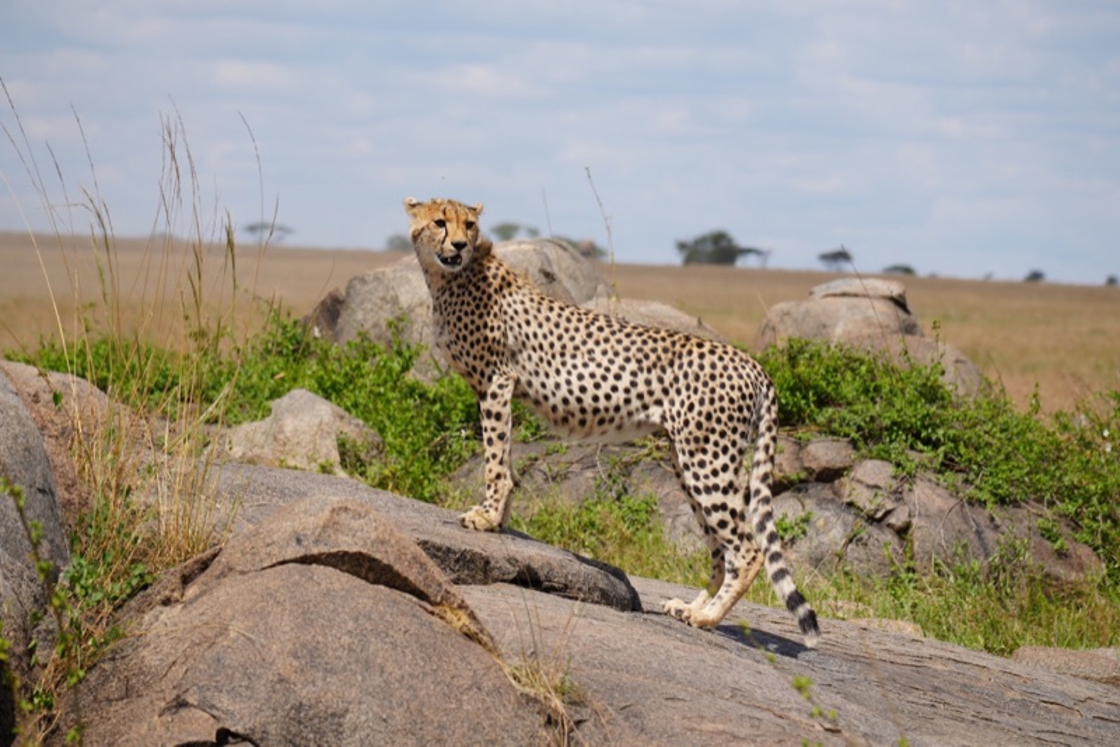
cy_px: 374
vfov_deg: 5.5
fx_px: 7698
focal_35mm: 248
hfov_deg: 8.3
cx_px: 560
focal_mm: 165
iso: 100
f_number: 8
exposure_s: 1/400
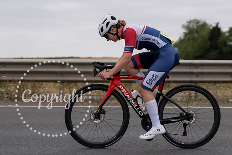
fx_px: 706
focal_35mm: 109
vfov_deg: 12.5
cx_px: 138
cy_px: 63
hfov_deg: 18.7
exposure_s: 1/800
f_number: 3.5
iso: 100
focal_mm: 70
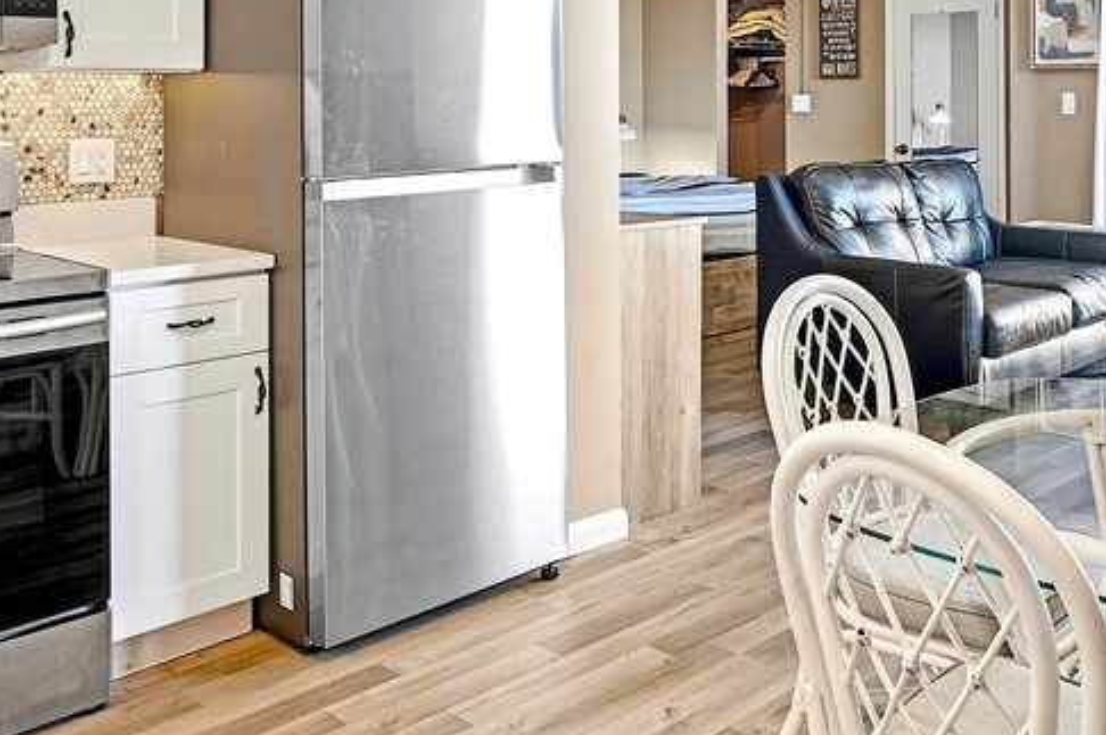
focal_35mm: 39
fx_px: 1201
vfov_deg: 32.7
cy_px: 108
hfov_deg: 49.1
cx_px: 672
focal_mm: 17.5
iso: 100
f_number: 8
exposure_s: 1/250
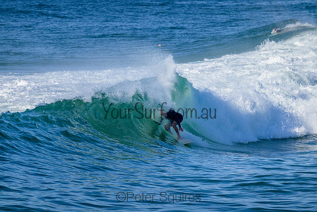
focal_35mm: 450
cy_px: 106
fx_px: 3963
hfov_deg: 4.6
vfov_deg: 3.1
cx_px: 158
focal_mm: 450
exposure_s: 1/2000
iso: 560
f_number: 10
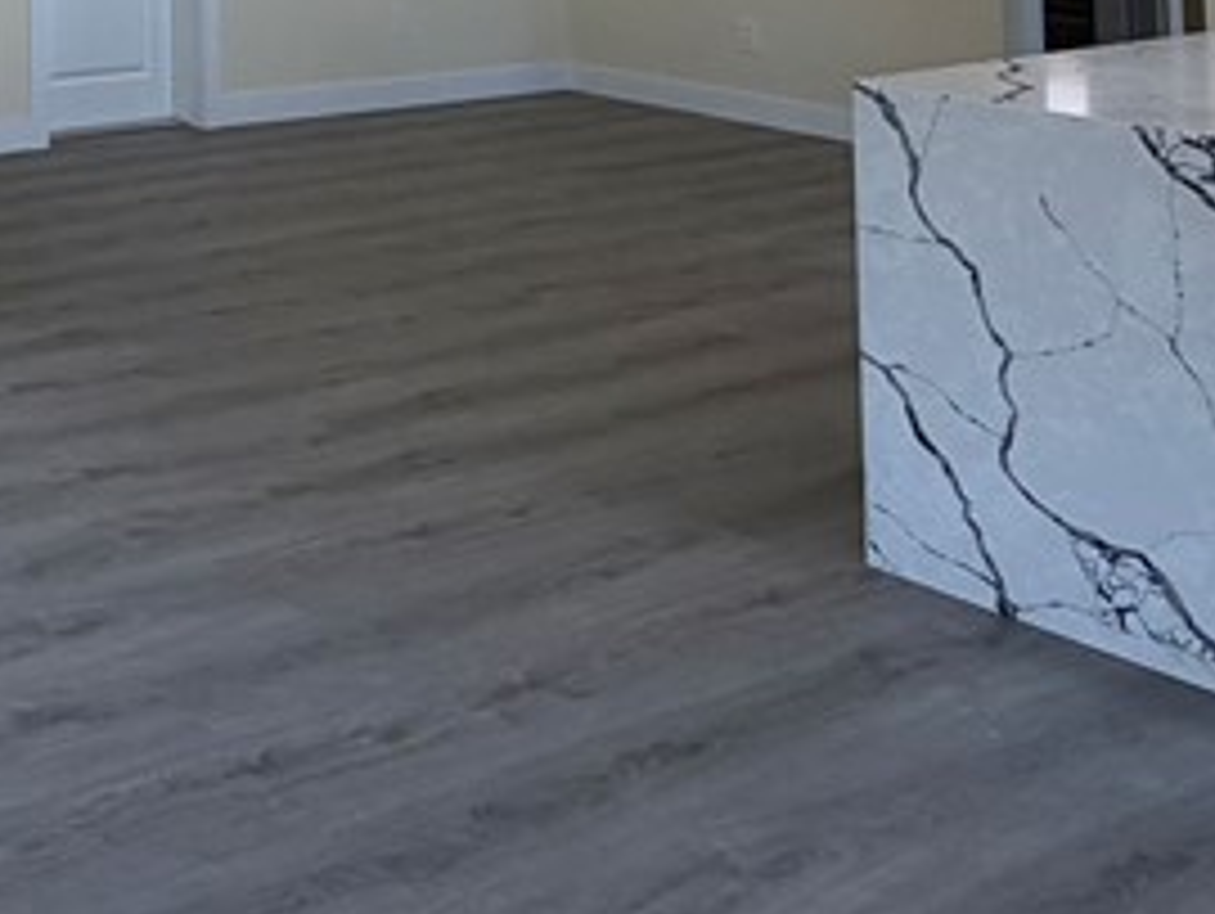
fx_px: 1862
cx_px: -544
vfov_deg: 23.3
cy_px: -374
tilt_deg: +3.2
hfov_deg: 27.1
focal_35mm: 53
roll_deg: +0.4
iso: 80
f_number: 2.2
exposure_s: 1/121
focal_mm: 2.22
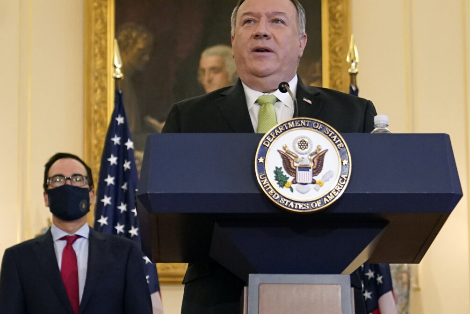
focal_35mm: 135
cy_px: 332
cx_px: 213
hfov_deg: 15.2
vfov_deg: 10.1
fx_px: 1762
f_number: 2.8
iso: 4000
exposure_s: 1/500
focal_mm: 53
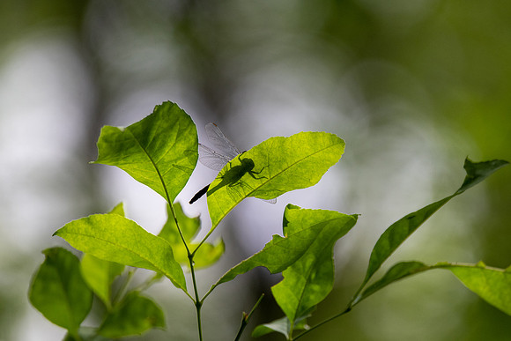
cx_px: 253
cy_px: 186
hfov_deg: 3.2
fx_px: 9132
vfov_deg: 2.1
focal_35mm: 643
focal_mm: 550
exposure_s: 1/1600
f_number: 6.3
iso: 1250
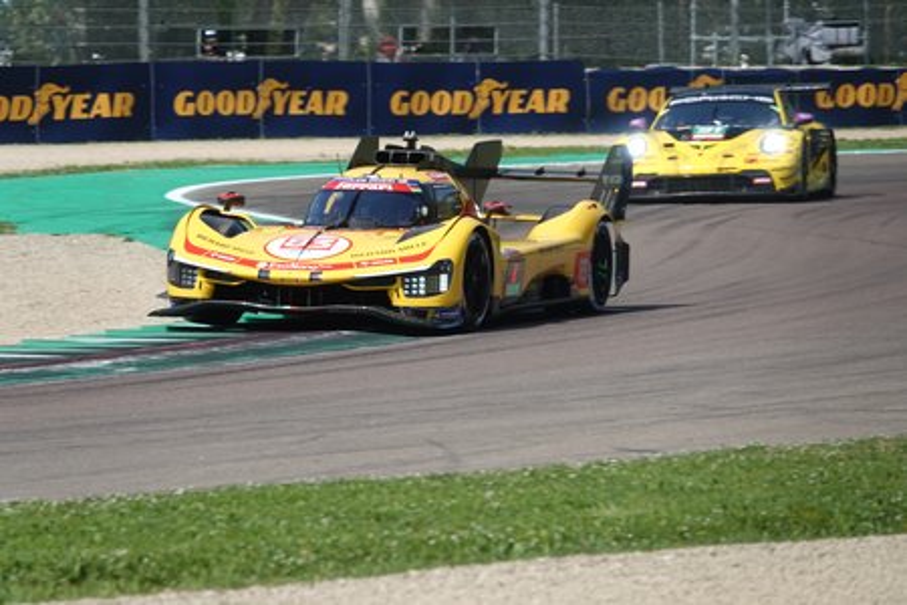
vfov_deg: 3.9
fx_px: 8843
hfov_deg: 5.9
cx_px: 454
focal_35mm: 351
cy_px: 302
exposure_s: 1/800
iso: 100
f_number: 4.5
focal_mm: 128.59
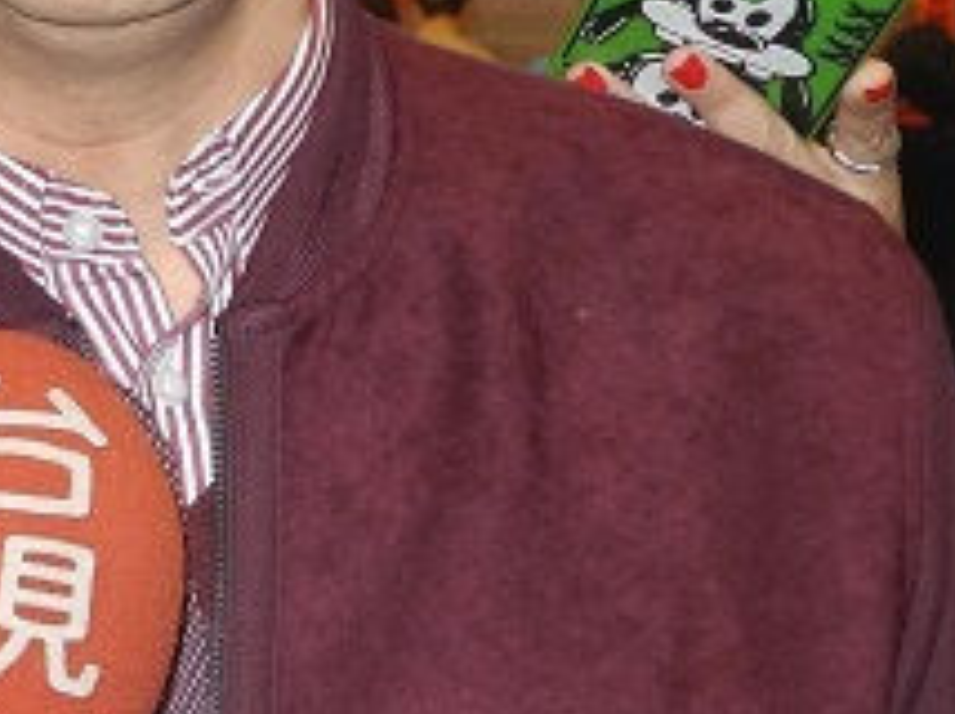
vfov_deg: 7.2
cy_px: -9
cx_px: -27
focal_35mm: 206
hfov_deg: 9.5
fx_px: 5677
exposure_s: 1/30
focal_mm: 11.8
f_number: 3.5
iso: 200
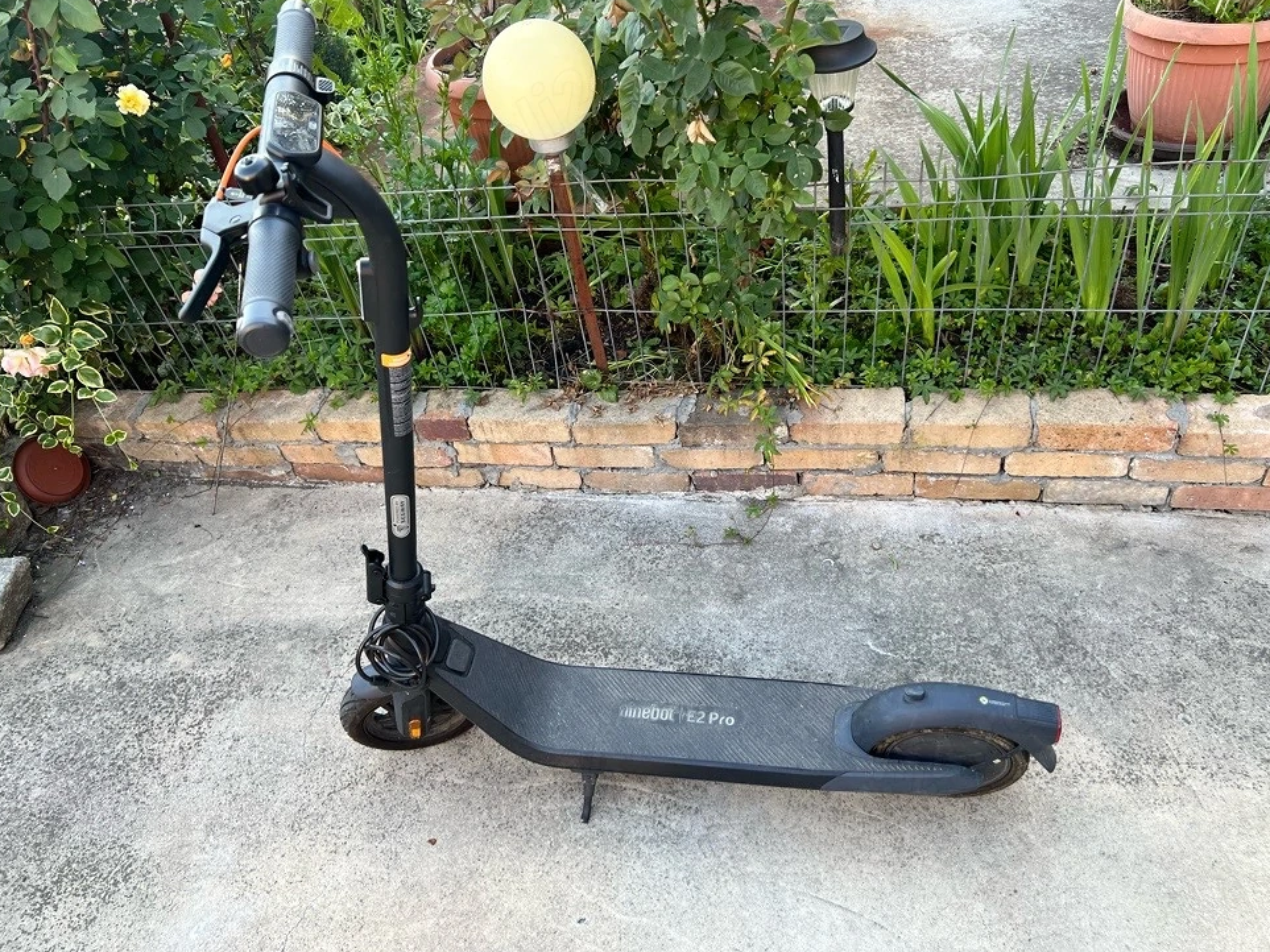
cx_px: 644
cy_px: 464
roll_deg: +9.2
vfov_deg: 51.3
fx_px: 990
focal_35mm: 27
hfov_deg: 65.3
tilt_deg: -39.7
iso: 40
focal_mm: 5.7
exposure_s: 1/121
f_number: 1.5
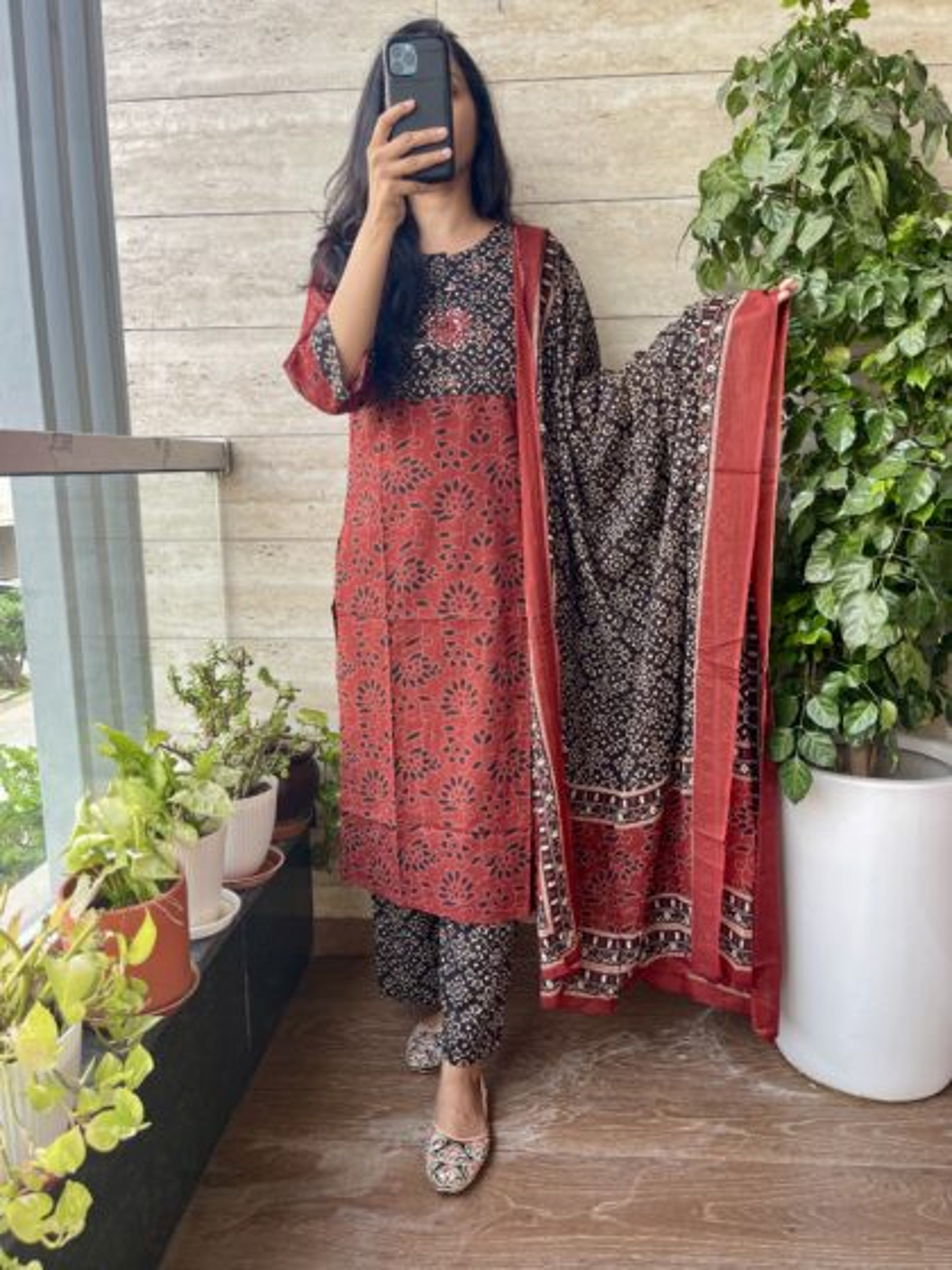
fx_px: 917
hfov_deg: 54.9
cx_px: 476
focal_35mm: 25
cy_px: 635
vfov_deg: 69.4
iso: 40
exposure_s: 1/121
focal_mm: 5.1
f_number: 1.6
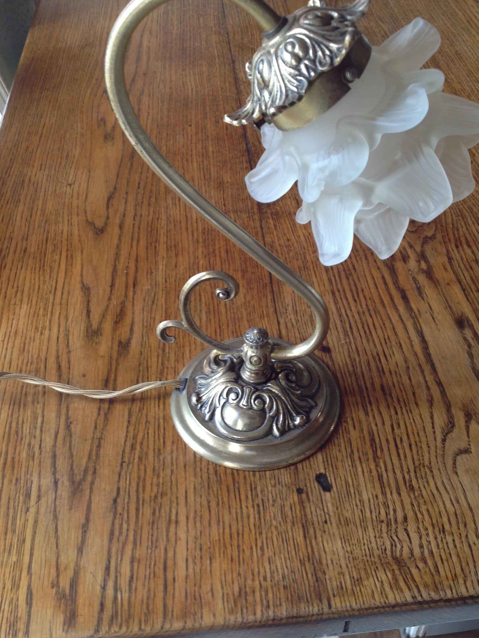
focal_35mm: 41
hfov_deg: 35.1
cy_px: 317
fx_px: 756
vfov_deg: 45.8
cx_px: 270
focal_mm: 4.28
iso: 64
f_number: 2.4
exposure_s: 1/15
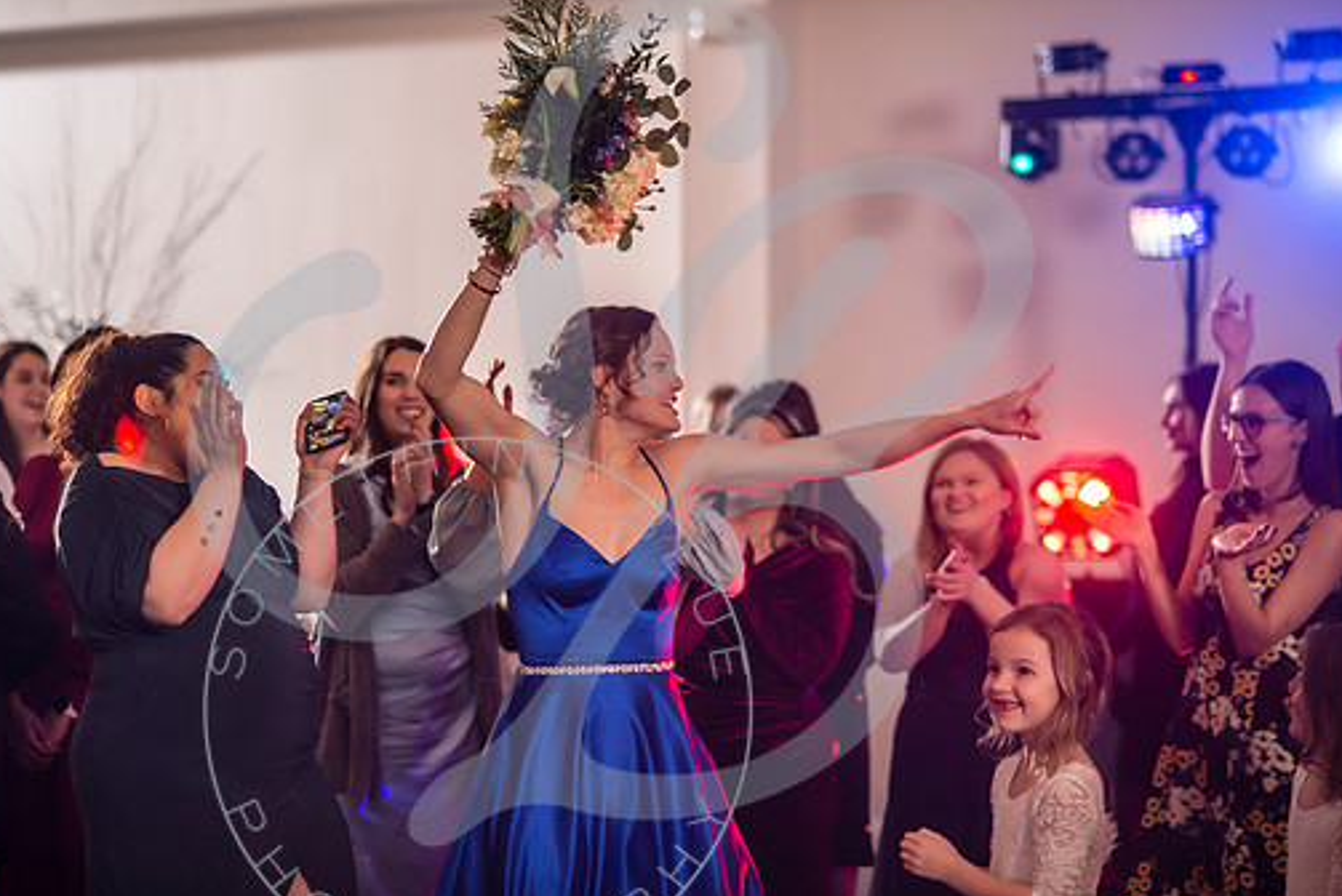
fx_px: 3655
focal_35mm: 98
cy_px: 487
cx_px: 611
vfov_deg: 14.0
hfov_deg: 20.8
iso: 400
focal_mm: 85
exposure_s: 1/200
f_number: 1.8
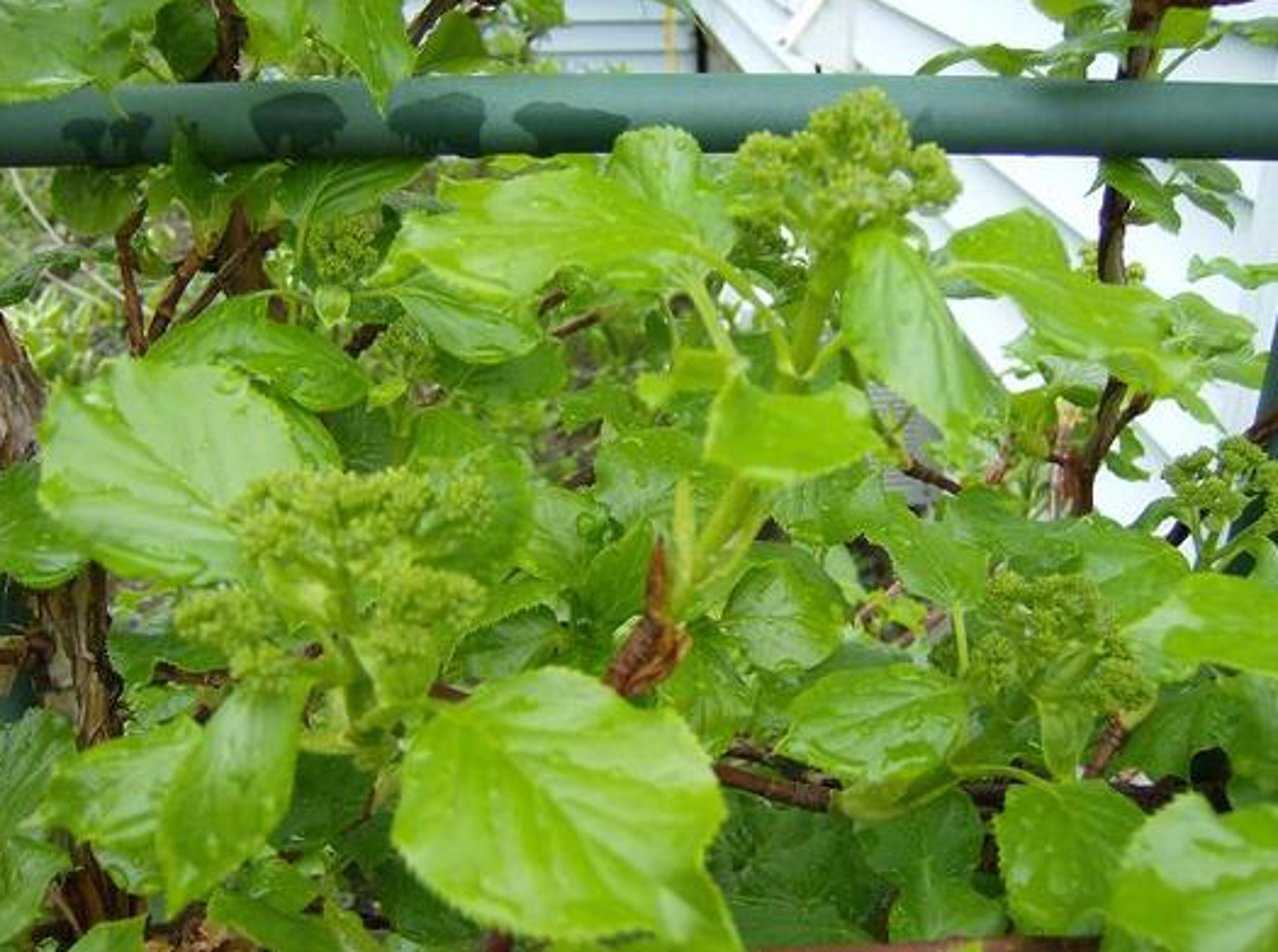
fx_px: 1363
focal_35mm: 37
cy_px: 465
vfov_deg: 38.5
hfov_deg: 50.2
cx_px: 650
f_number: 2.8
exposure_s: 1/121
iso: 100
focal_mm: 6
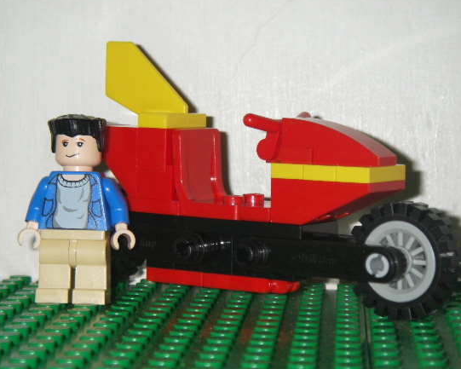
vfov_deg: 13.8
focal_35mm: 112
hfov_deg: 17.2
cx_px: 238
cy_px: 179
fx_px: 1528
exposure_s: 1/80
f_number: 3.9
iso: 160
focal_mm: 16
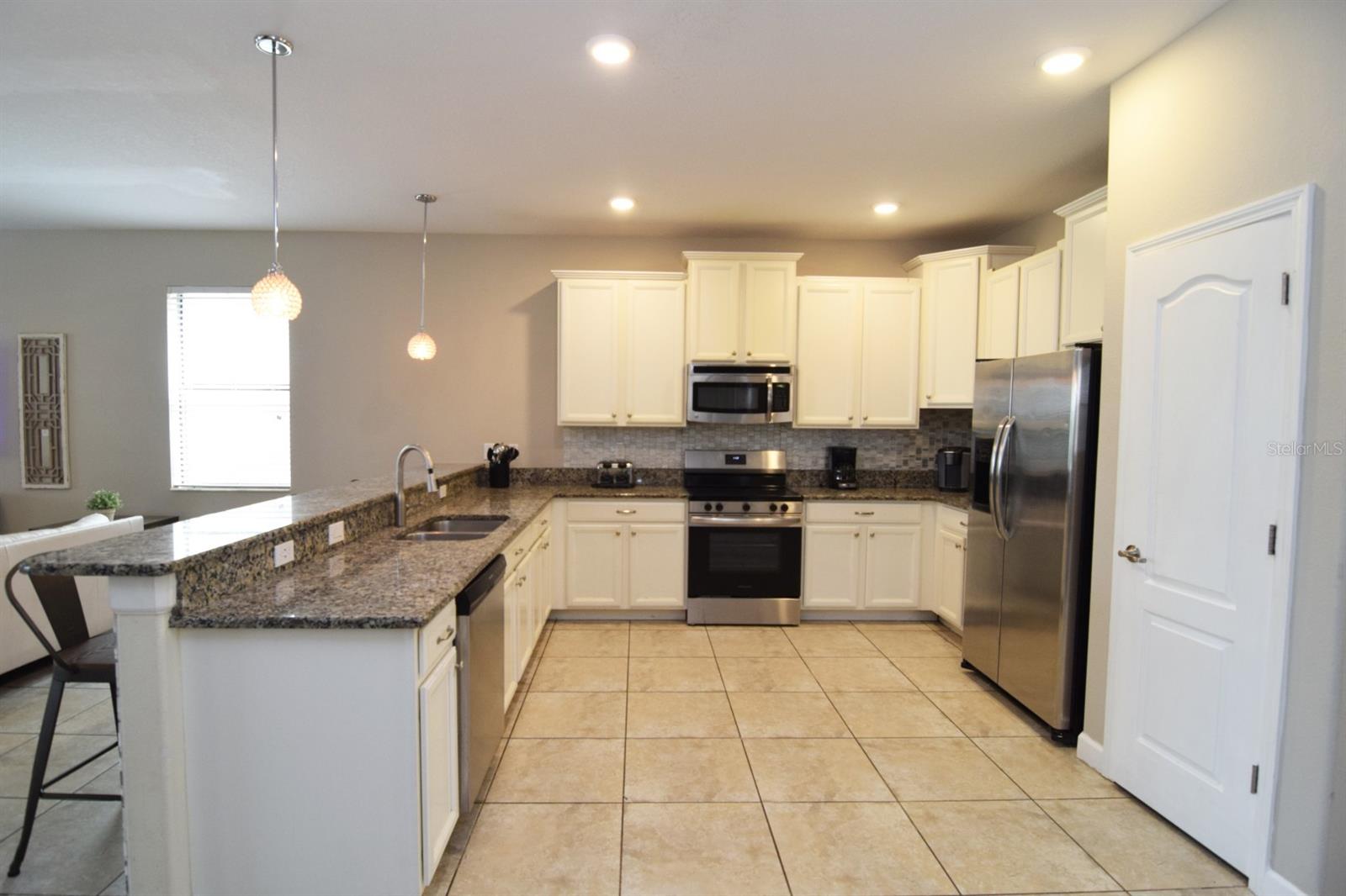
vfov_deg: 72.0
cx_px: 673
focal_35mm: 16
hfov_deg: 95.0
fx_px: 617
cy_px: 448
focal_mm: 11
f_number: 4
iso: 720
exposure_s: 1/60
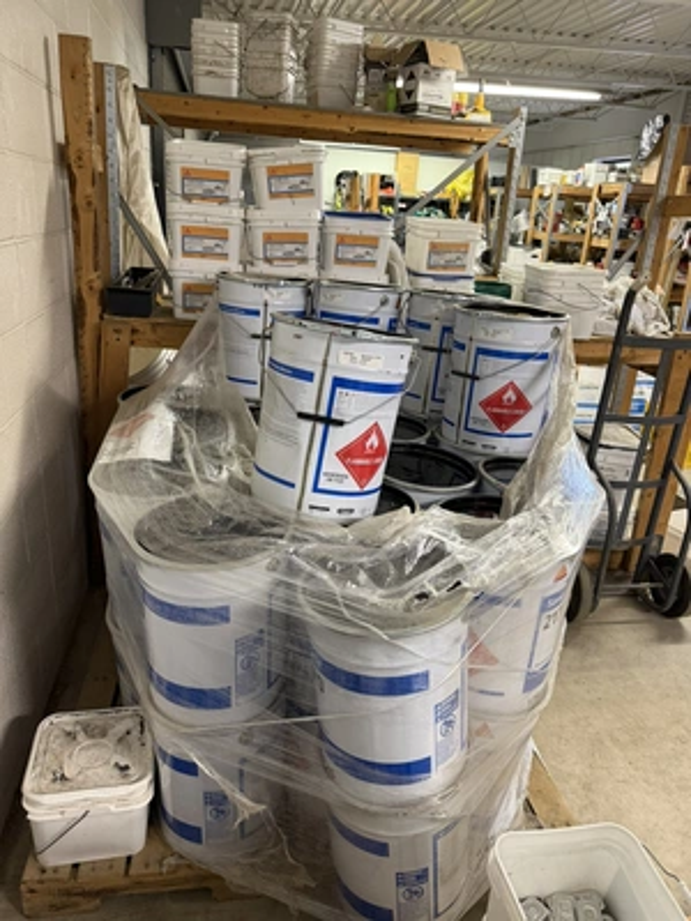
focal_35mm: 24
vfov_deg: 71.6
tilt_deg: -20.6
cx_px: 346
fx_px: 639
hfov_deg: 56.8
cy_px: 460
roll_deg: -4.5
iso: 320
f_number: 1.78
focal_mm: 6.76
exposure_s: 1/60
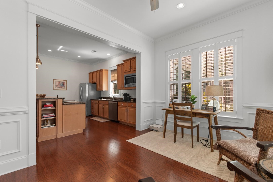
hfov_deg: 100.4
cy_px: 91
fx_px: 114
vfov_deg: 77.3
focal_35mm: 15
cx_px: 136
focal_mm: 10
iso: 100
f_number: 4.5
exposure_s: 1/13
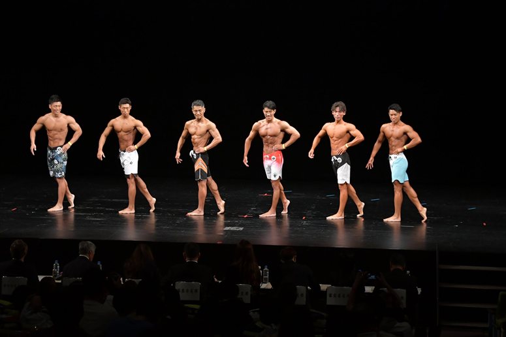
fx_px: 1475
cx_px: 253
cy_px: 168
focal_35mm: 105
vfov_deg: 13.0
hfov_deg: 19.5
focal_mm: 70
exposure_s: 1/400
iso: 3200
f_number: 5.6
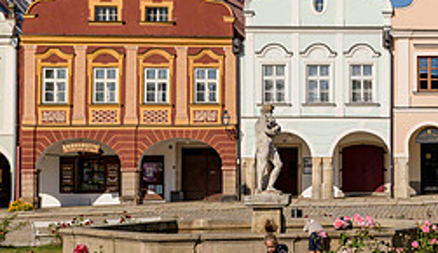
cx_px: 475
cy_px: 134
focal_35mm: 79
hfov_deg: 24.9
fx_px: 924
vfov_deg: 15.6
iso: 64
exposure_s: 1/2000
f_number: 4.5
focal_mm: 32
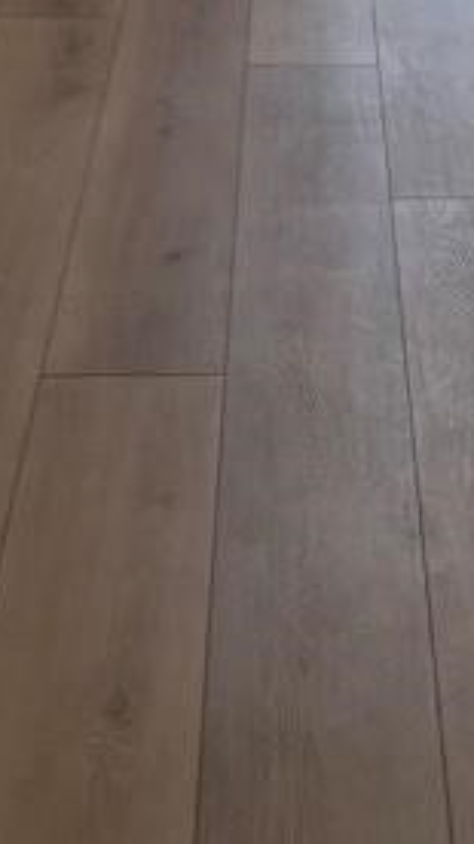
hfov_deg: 11.4
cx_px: 523
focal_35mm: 105
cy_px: -223
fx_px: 2349
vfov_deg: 19.0
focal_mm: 5.1
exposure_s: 1/1600
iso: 50
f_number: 1.6
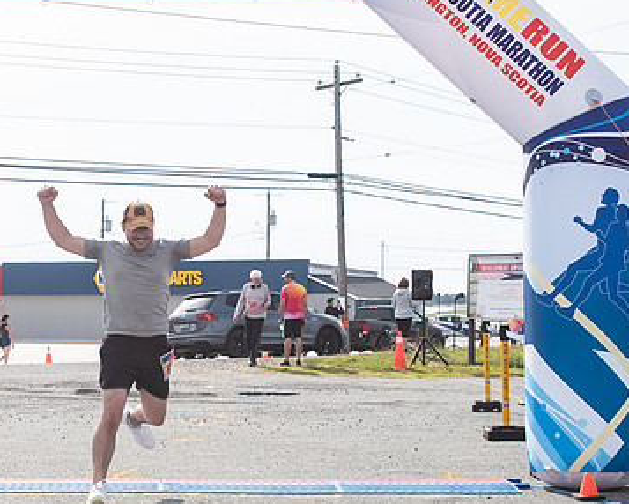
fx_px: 1639
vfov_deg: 17.5
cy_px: 268
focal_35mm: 88
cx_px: 127
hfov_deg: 21.5
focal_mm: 31
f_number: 4
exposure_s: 1/3200
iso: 800
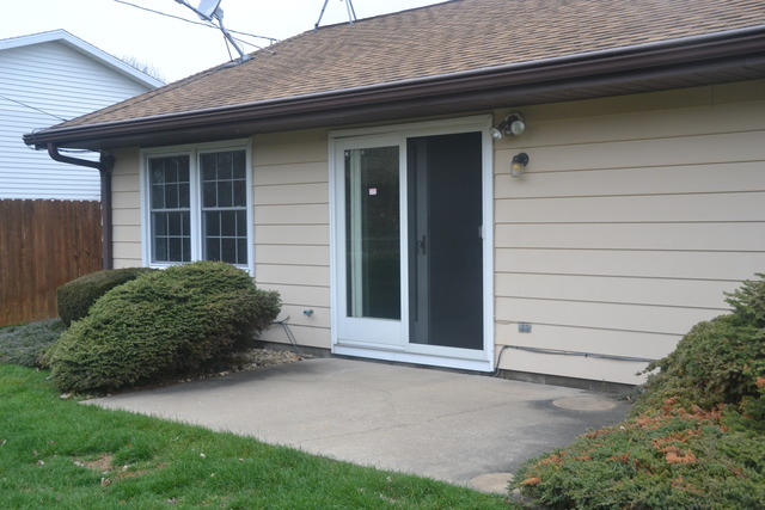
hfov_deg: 47.9
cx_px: 382
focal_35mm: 40
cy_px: 255
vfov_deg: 33.0
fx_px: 861
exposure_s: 1/125
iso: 320
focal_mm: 27
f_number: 5.6
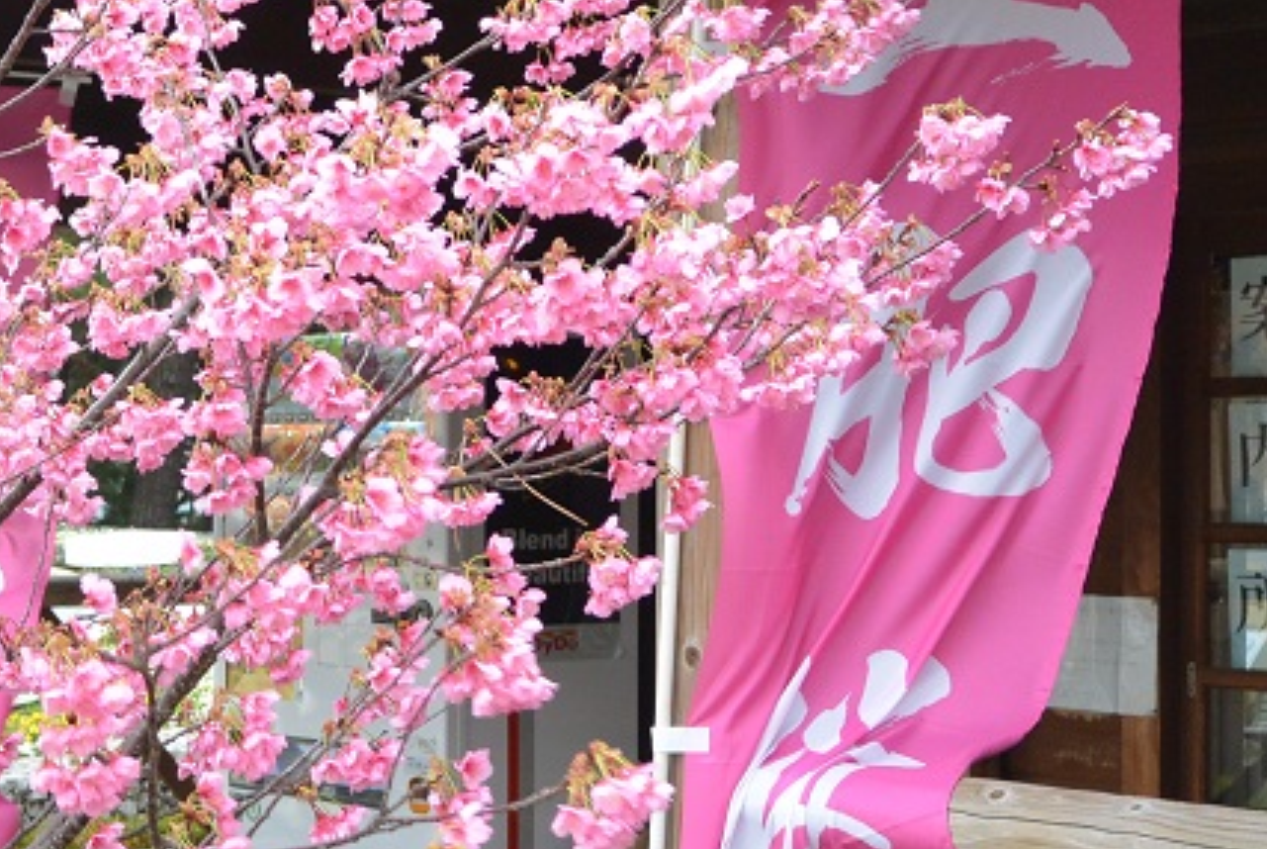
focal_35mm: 73
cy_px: 378
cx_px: 412
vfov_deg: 18.7
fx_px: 2573
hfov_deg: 27.5
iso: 640
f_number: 4.8
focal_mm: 19.6
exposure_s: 1/60
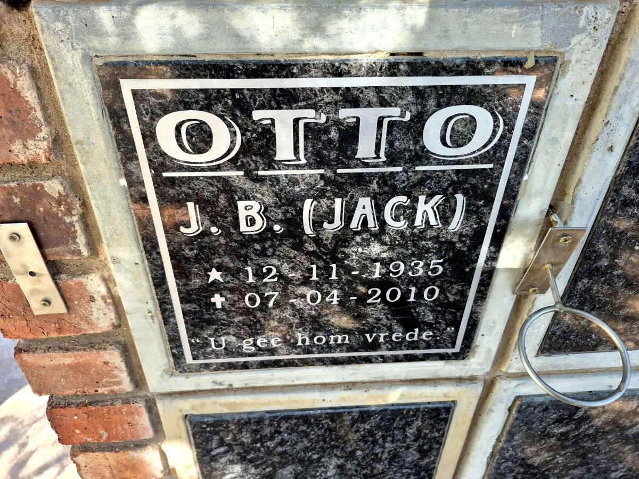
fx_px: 425
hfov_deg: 73.9
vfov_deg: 58.9
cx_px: 320
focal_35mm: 23
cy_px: 240
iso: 125
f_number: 1.8
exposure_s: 1/180
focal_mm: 5.4
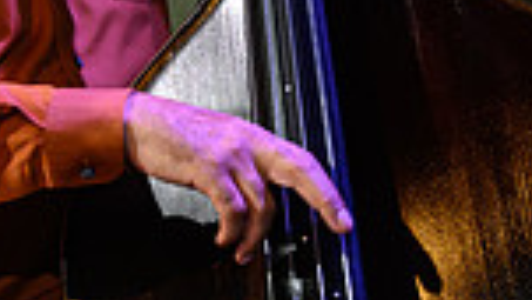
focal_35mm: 468
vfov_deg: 2.6
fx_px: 6603
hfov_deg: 4.6
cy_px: -208
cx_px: 144
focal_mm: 150
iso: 5000
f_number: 4
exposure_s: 1/125
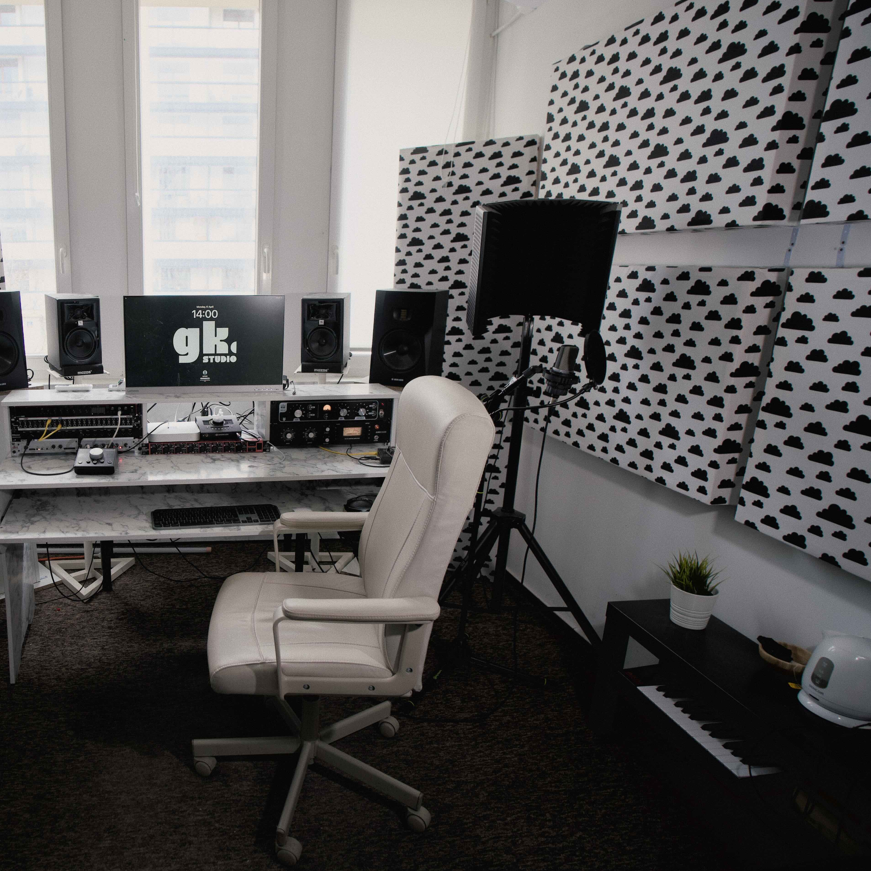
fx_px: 616
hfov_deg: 65.4
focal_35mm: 22
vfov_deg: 70.5
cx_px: 201
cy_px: 444
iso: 200
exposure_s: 1/200
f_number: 1.8
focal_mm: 11
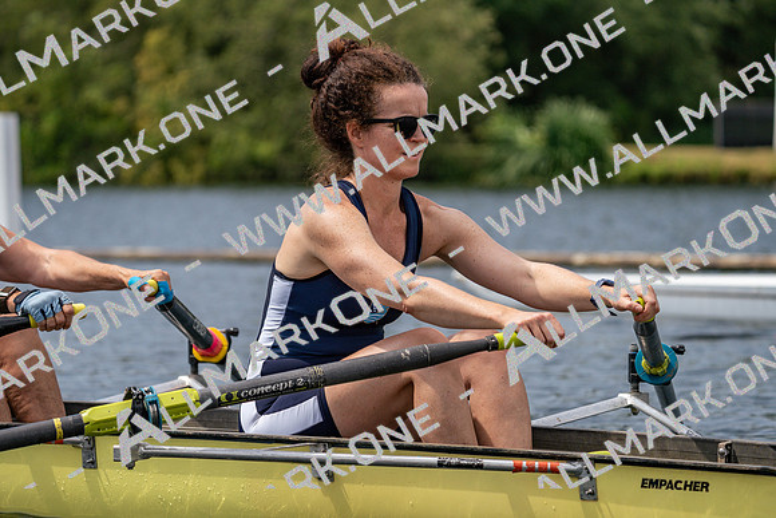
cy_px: 259
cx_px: 388
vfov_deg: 6.6
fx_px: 4463
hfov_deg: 9.9
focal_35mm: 207
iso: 250
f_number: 5.6
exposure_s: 1/1600
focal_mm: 207
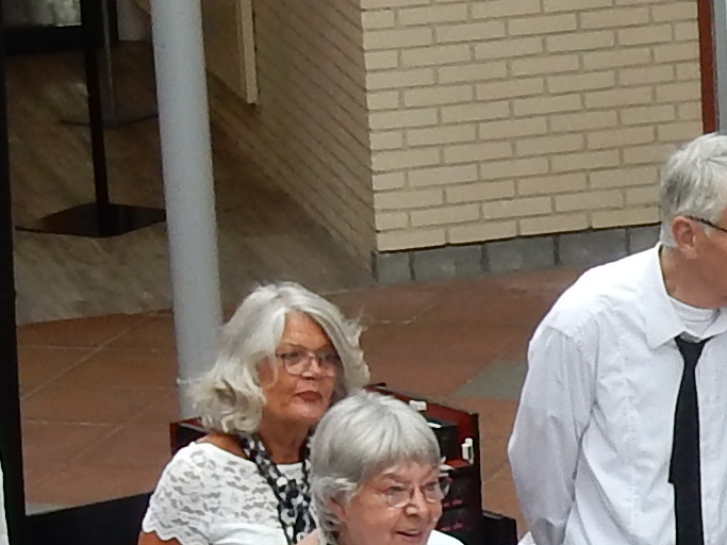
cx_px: 906
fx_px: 6089
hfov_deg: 6.8
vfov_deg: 5.1
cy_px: 581
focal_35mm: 290
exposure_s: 1/50
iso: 125
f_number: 4.2
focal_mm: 7.6
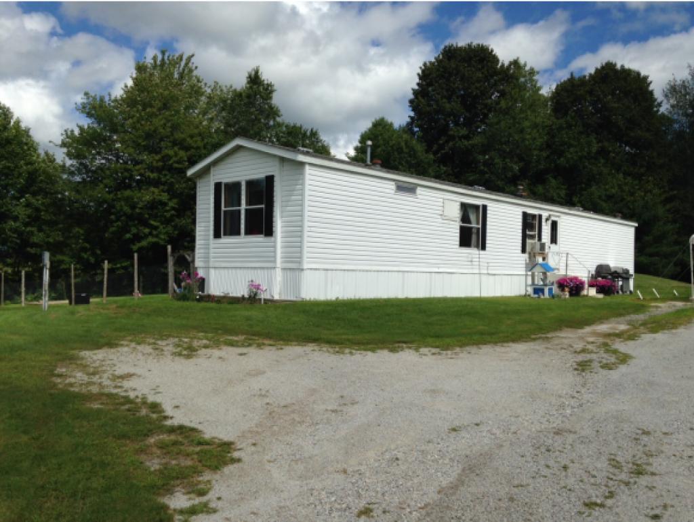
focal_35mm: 33
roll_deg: -1.0
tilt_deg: -0.4
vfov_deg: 43.0
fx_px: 662
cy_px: 261
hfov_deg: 55.3
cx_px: 347
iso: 50
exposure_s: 1/3390
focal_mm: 4.12
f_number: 2.4
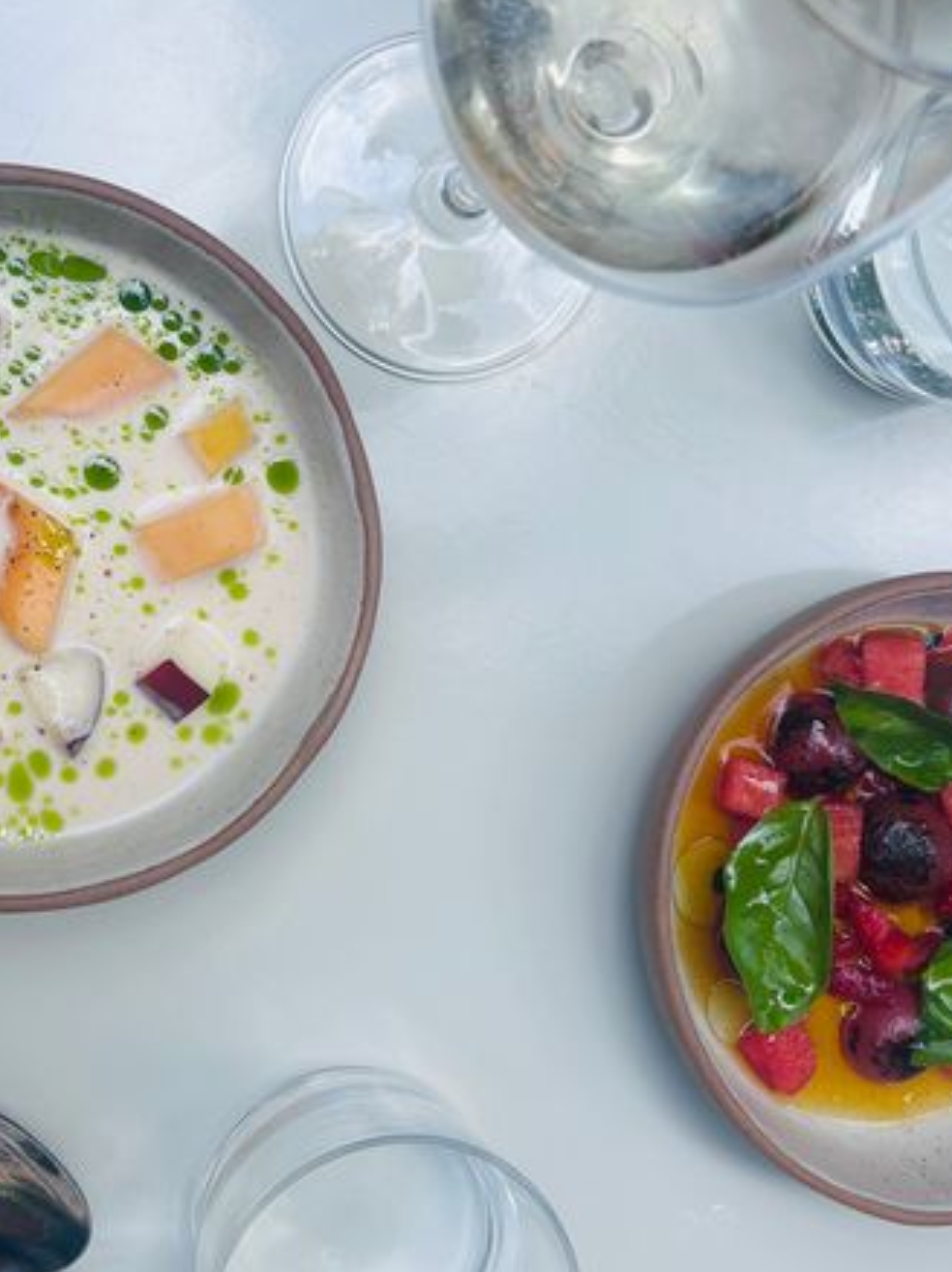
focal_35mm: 38
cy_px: 624
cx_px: 392
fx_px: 1395
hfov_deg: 37.6
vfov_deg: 49.0
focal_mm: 5.7
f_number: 1.5
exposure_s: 1/1645
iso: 50
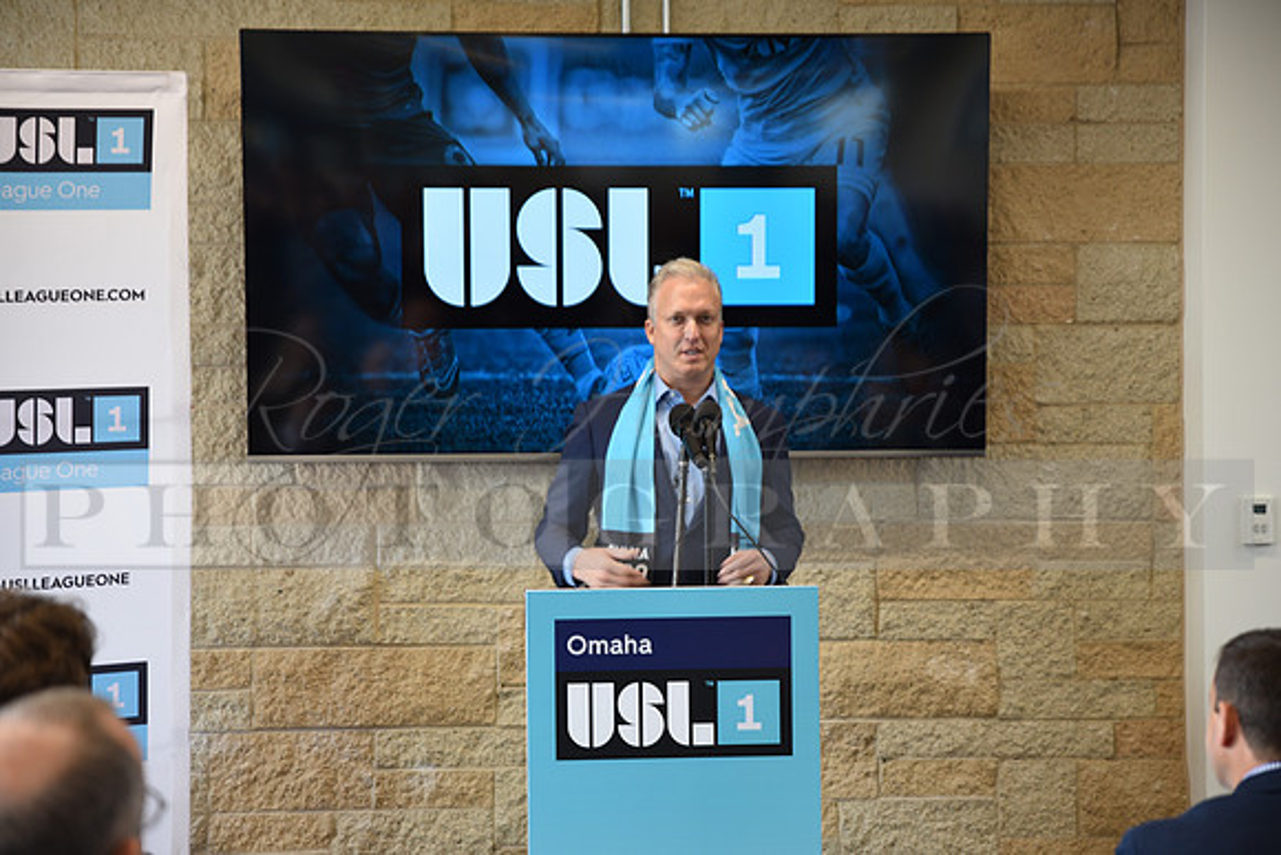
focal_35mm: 70
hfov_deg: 28.8
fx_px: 2491
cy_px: 428
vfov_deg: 19.5
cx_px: 640
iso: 400
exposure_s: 1/60
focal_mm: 70
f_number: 2.8
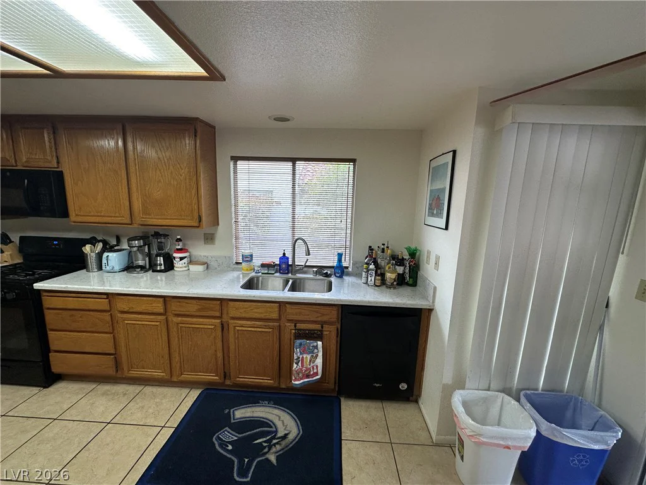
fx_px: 261
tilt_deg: -9.0
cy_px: 242
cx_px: 323
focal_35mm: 14
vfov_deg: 85.7
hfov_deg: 102.1
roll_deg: -1.8
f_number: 2.2
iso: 100
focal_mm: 2.22
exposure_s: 1/120
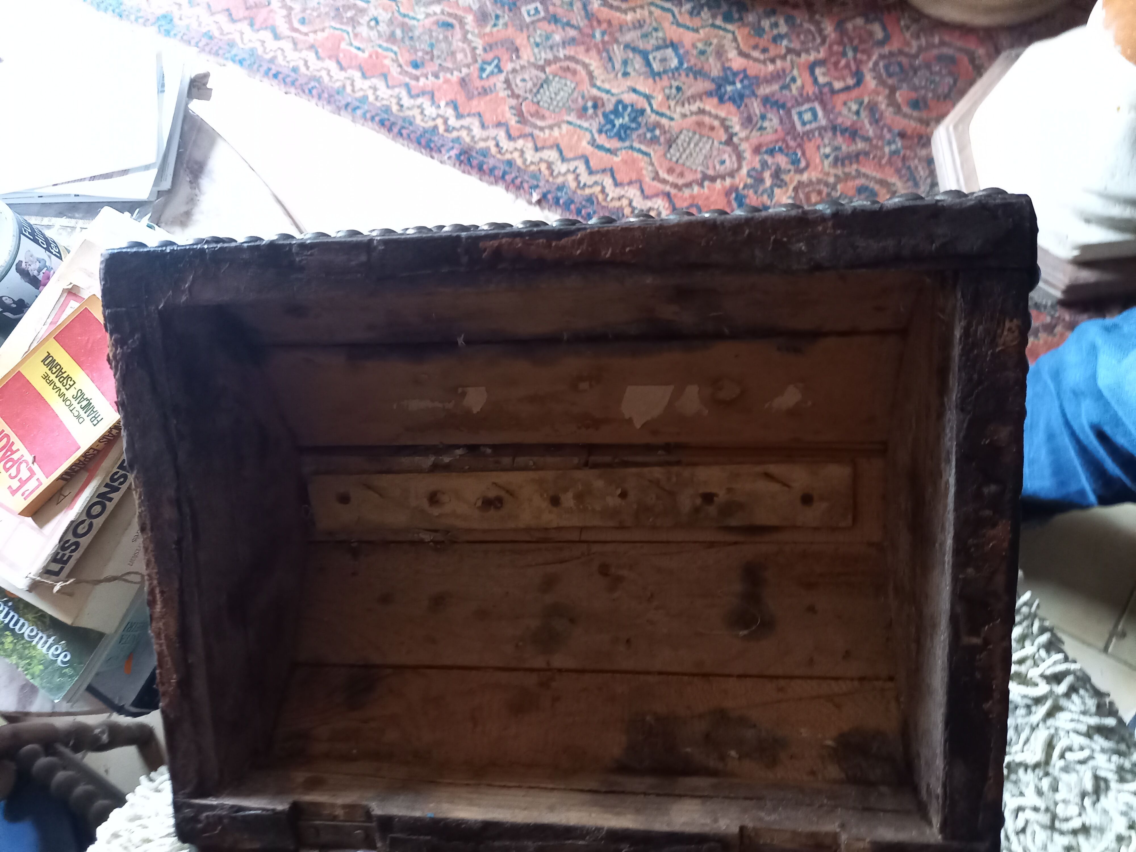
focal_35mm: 25
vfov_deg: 54.9
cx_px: 568
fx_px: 820
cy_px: 426
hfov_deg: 69.4
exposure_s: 1/20
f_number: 1.8
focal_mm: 4.65
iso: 1000
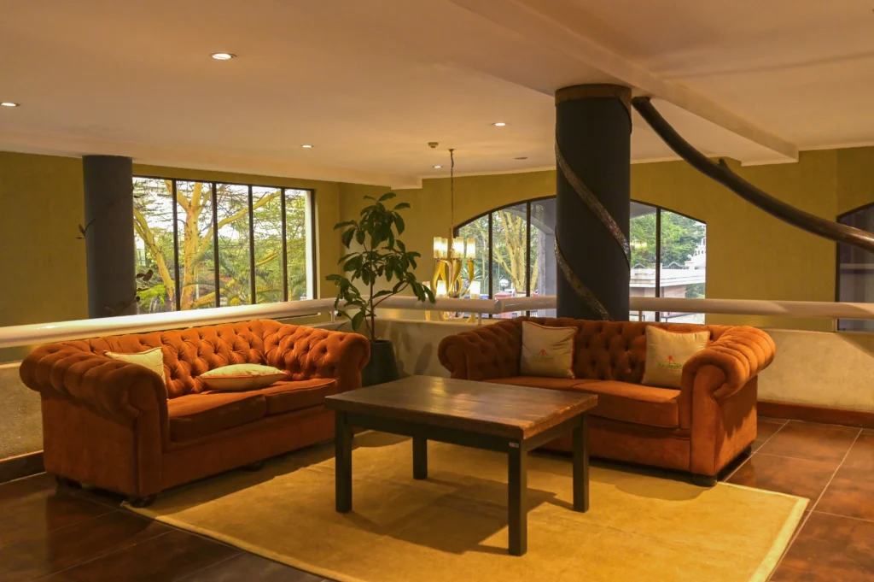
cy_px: 291
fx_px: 728
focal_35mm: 30
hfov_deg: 62.0
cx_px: 437
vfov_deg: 43.5
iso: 2000
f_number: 4.5
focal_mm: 30
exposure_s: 1/160
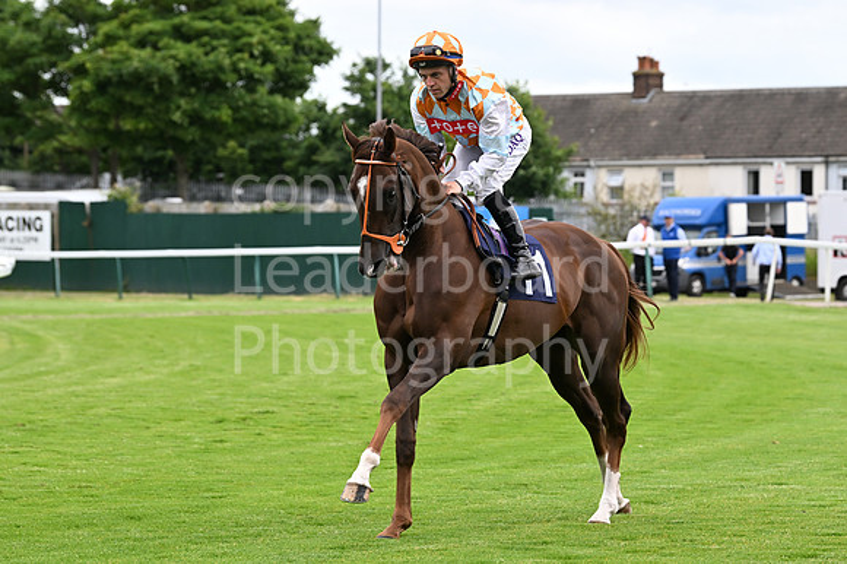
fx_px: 3174
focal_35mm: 135
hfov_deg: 15.2
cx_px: 424
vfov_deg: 10.1
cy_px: 282
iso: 640
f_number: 5.6
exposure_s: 1/800
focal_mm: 135
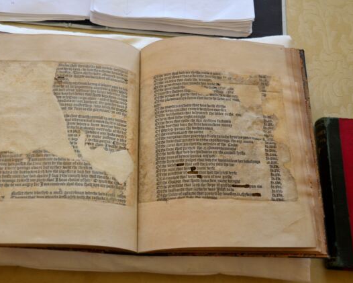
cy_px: 142
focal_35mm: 50
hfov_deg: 37.5
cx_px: 144
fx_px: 518
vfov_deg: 30.5
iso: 800
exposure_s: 1/30
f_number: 7.1
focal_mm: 29
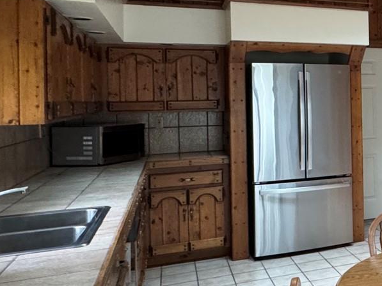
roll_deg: +0.7
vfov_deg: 30.1
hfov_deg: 32.4
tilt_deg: -0.8
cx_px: 465
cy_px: 103
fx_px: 530
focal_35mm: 48
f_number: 2.2
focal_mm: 2.22
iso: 640
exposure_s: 1/60
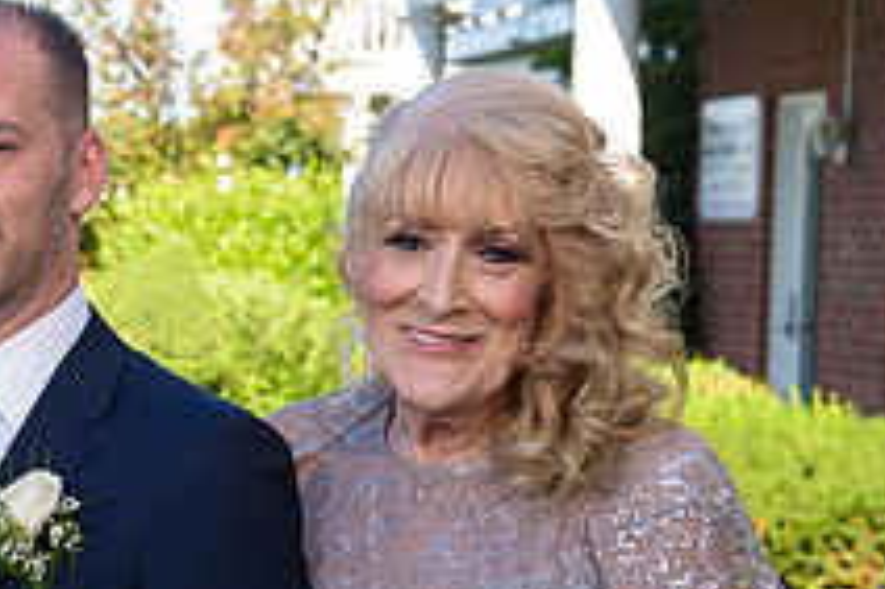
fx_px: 3365
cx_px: -42
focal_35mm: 137
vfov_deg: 10.0
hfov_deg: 14.7
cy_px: 524
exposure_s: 1/250
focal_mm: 50
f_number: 4.5
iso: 200
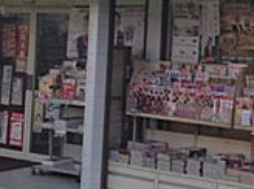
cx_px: 276
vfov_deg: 10.6
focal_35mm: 137
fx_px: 1002
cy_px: -23
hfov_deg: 14.1
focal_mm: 4.28
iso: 50
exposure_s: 1/540
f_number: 2.4
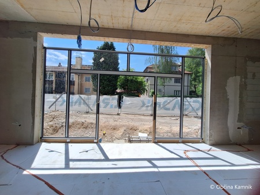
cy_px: 98
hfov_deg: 106.2
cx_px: 130
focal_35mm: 13
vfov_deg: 90.0
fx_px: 98
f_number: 2.2
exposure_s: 1/3390
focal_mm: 1.74
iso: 40
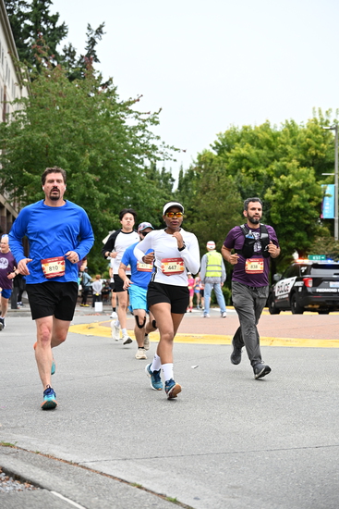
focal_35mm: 66
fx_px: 932
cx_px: 170
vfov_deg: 30.5
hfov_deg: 20.6
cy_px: 254
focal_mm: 66
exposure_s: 1/800
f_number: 4
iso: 1600
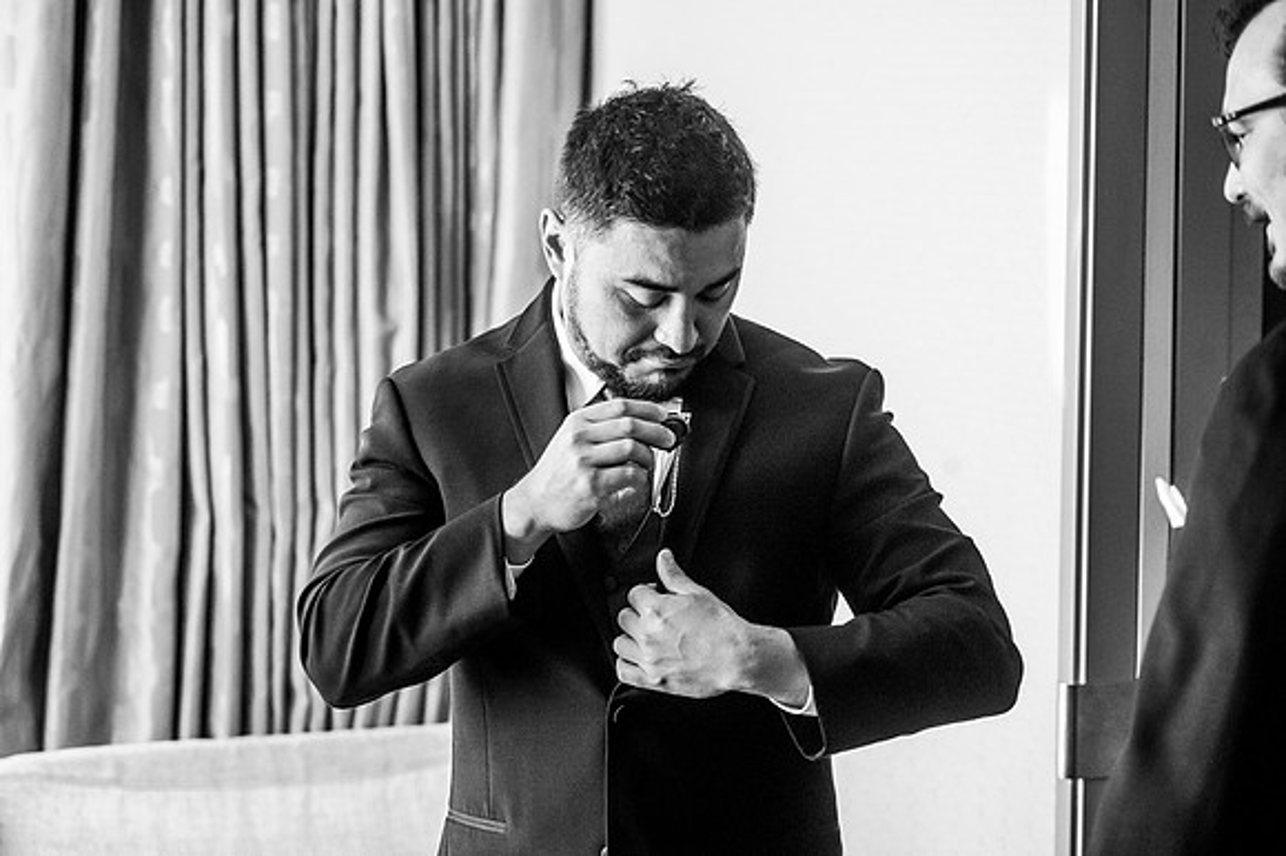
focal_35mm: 105
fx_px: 3749
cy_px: 428
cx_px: 643
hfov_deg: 19.5
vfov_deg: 13.0
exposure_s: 1/500
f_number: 4
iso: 2000
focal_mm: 105
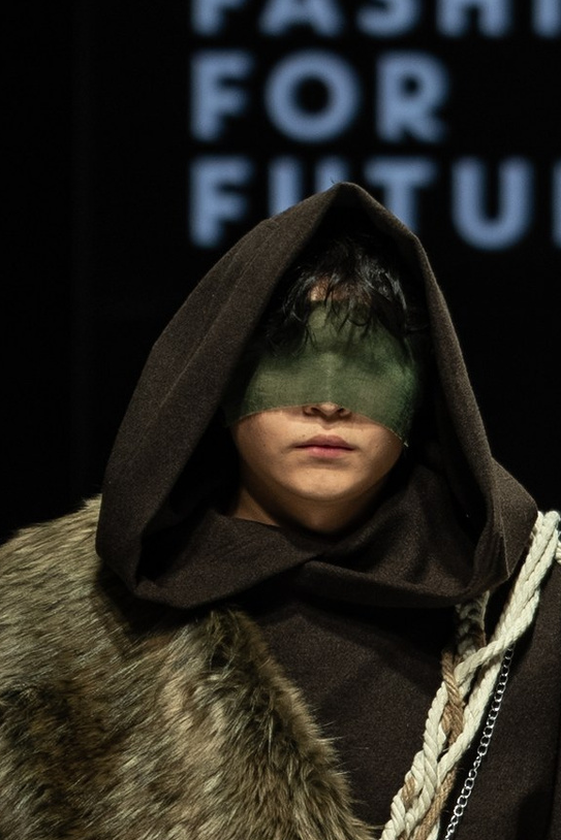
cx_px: 1123
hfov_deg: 2.8
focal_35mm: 490
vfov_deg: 4.2
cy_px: 617
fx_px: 11448
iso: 200
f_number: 3.2
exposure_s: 1/250
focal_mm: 103.9
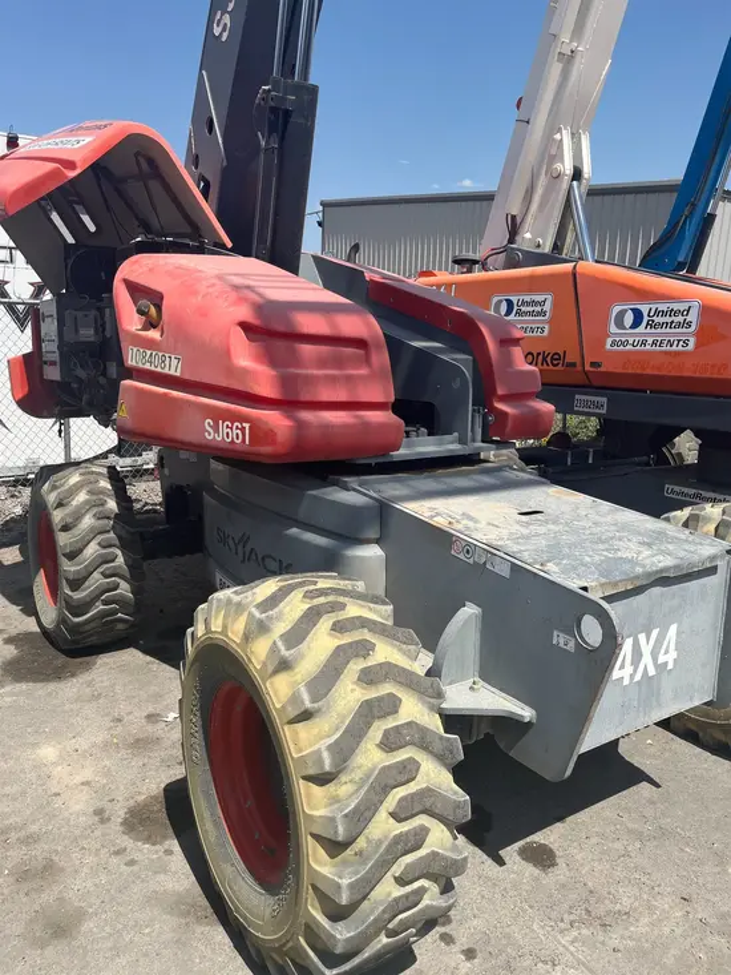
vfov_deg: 67.3
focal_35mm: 26
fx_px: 732
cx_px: 366
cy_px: 488
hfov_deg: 53.1
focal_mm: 5.1
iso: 50
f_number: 1.6
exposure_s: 1/3521
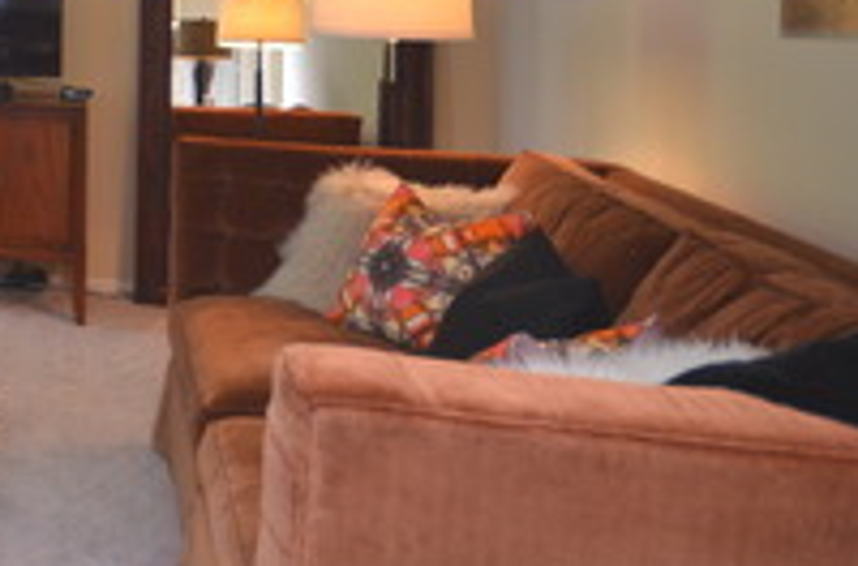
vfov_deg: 26.3
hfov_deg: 27.7
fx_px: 1140
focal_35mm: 48
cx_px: -438
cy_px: -13
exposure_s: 1/60
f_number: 4
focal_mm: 10
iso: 560
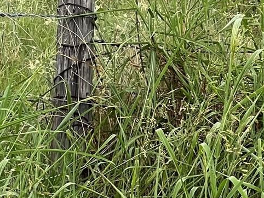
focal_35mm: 327
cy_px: -129
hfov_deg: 6.1
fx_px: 2495
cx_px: 122
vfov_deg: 4.5
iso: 32
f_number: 2.8
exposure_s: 1/344
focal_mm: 9
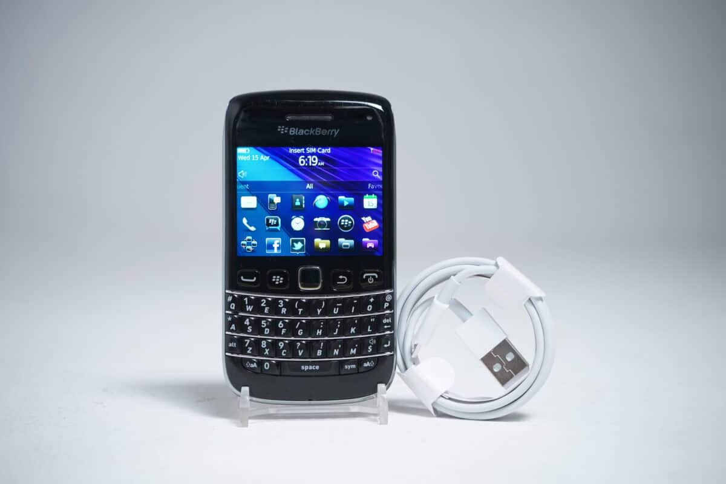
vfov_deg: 25.5
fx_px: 1069
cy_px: 242
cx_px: 363
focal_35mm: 53
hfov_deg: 37.5
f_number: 5
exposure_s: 1/30
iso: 500
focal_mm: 53
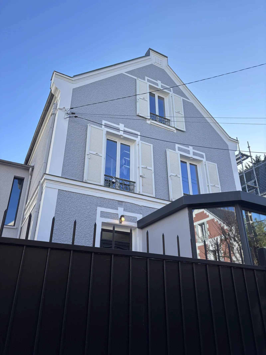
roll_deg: -0.8
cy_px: 178
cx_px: 133
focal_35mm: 26
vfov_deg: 67.3
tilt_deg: +26.6
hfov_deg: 53.1
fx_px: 266
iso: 50
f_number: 1.6
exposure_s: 1/1233
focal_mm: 5.96
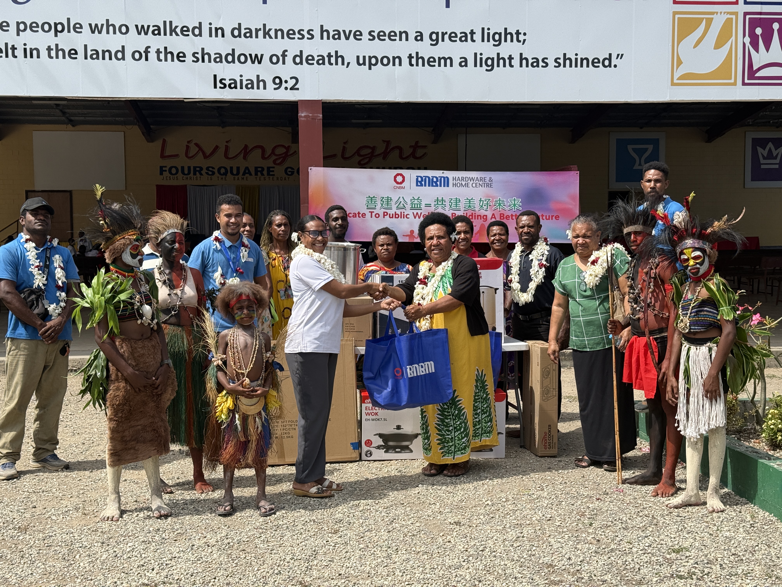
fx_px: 1084
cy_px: 294
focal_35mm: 48
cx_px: 391
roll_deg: +0.5
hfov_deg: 39.7
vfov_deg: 30.3
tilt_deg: -2.2
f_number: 1.78
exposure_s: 1/4098
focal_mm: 6.76
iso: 64
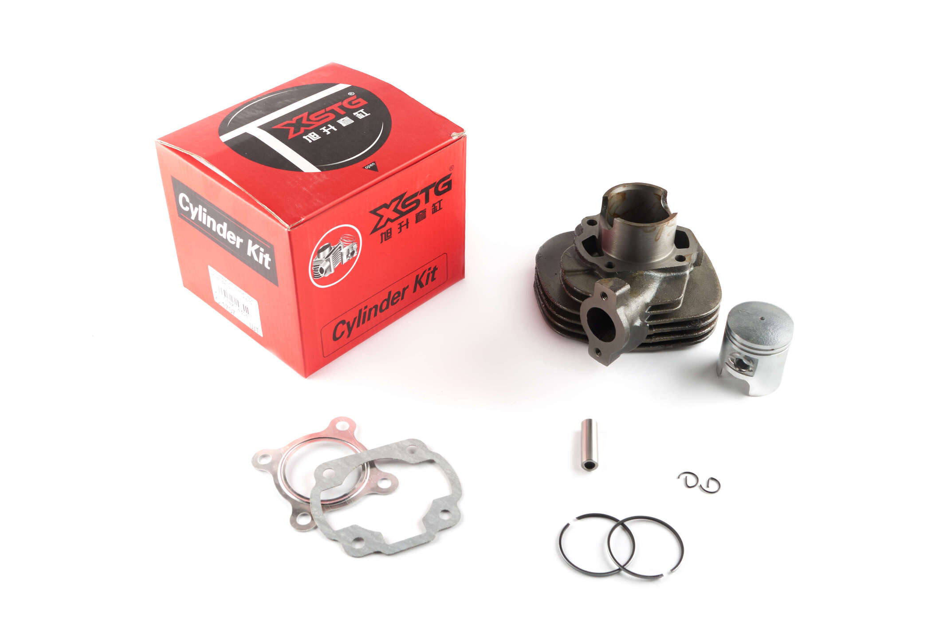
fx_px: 1029
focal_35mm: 39
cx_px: 476
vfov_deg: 34.1
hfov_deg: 49.6
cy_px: 316
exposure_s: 1/125
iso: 159
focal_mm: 26
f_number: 11
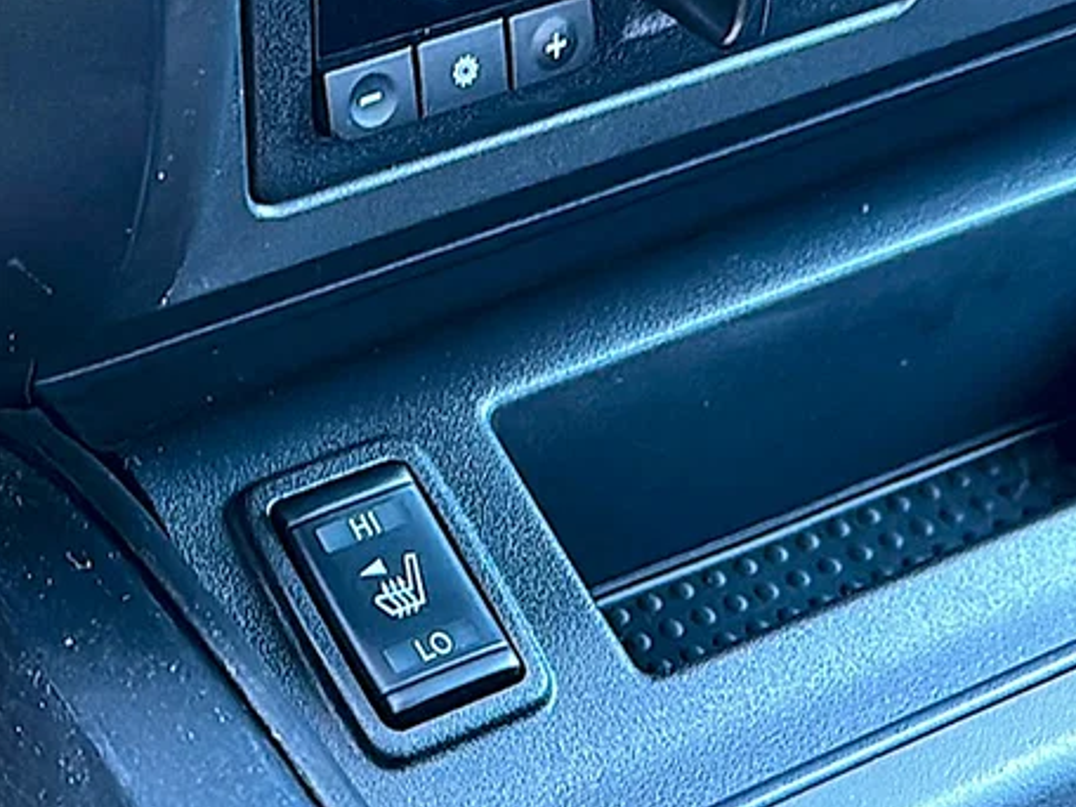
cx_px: 420
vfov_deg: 23.1
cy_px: 586
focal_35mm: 63
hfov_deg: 30.6
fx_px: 1958
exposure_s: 1/40
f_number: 1.78
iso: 500
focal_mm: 6.86
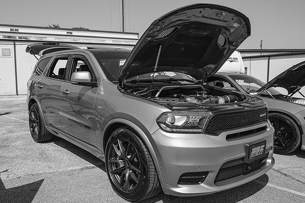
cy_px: 101
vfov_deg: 41.1
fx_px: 271
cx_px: 137
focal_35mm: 32
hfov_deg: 58.6
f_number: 10
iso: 160
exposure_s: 1/320
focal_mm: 28.5
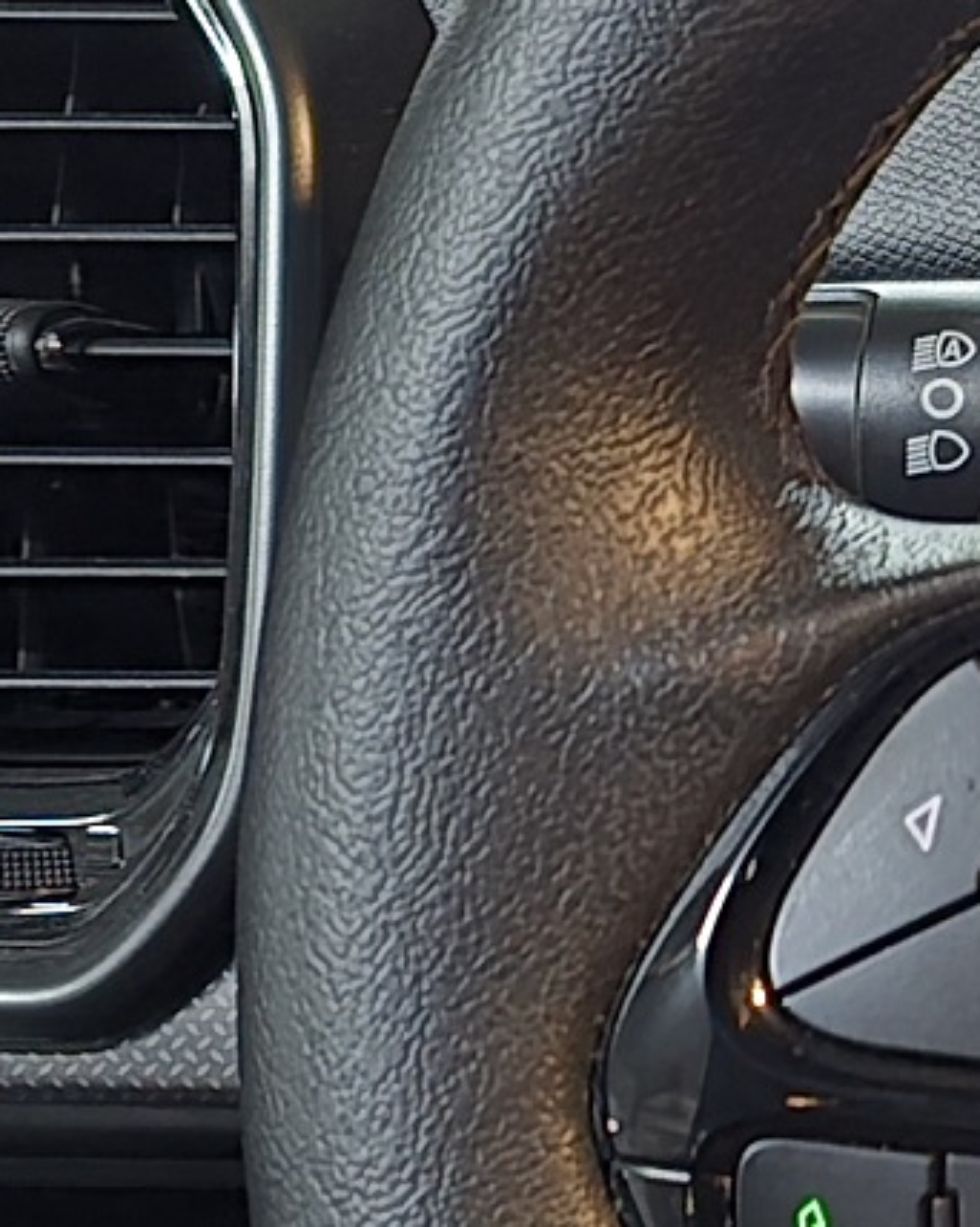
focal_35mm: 126
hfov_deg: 10.3
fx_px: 4571
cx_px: 2484
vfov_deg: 15.2
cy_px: 843
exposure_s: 1/17.2
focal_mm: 6.3
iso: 2000
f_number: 1.7
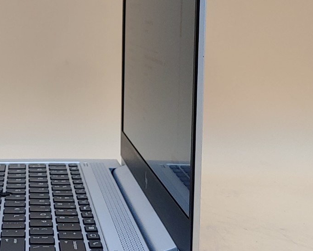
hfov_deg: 22.9
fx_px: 741
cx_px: 5
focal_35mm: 80
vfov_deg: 19.1
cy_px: 74
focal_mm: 4.36
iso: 50
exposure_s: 1/124
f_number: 1.8
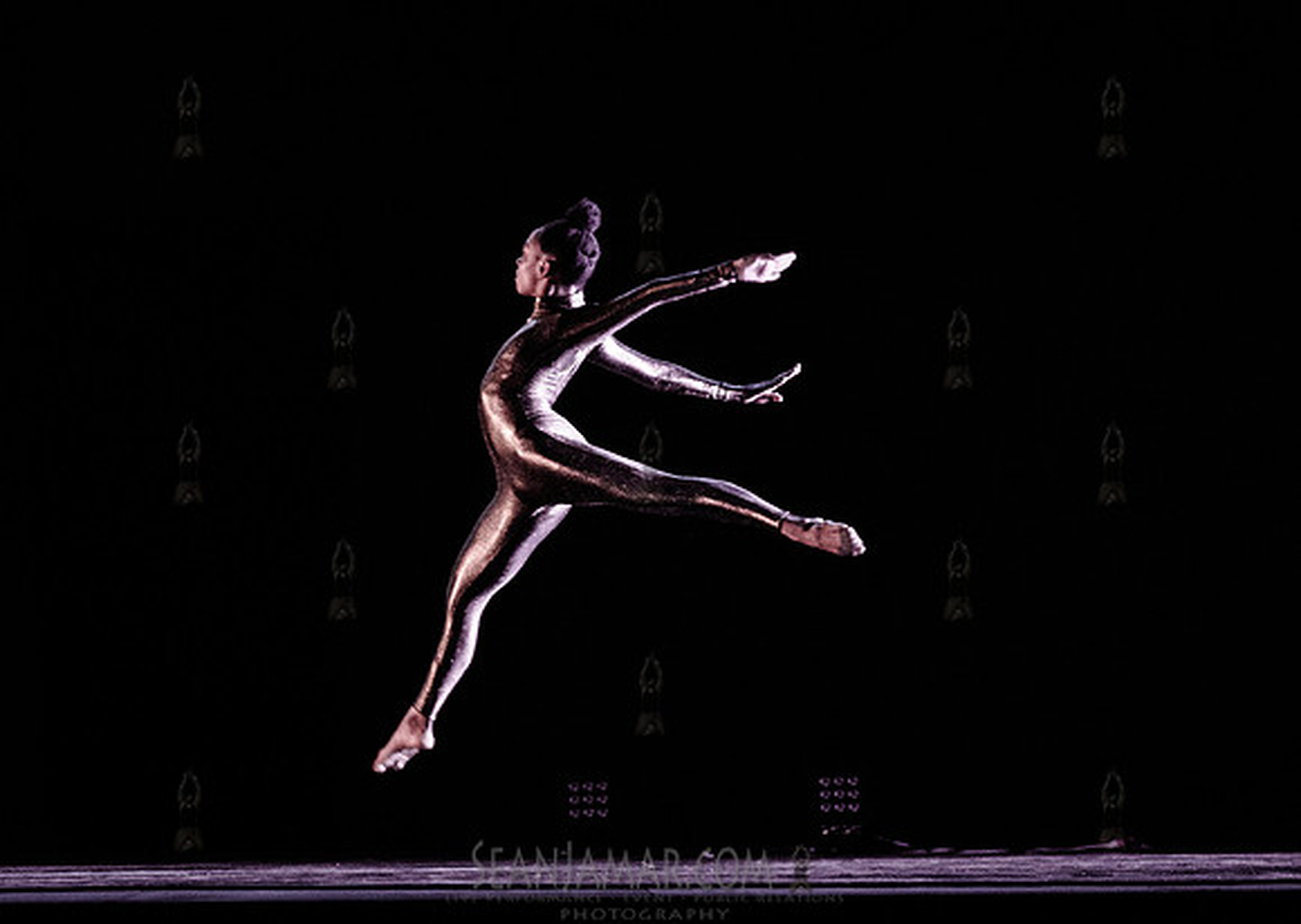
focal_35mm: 296
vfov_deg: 4.8
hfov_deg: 6.8
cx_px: 570
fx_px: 10934
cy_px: 540
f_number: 2.8
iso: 4000
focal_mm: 200
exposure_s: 1/400
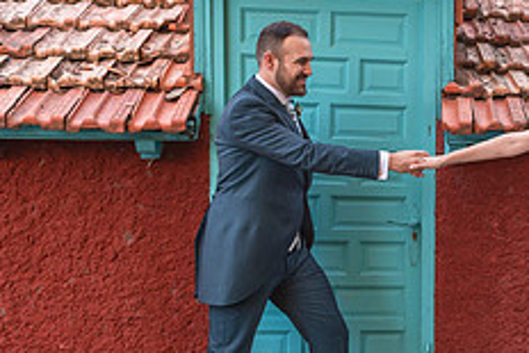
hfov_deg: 22.3
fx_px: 1250
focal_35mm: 85
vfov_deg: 16.1
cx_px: 616
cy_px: 198
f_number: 3.5
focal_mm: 32
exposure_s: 1/125
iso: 500
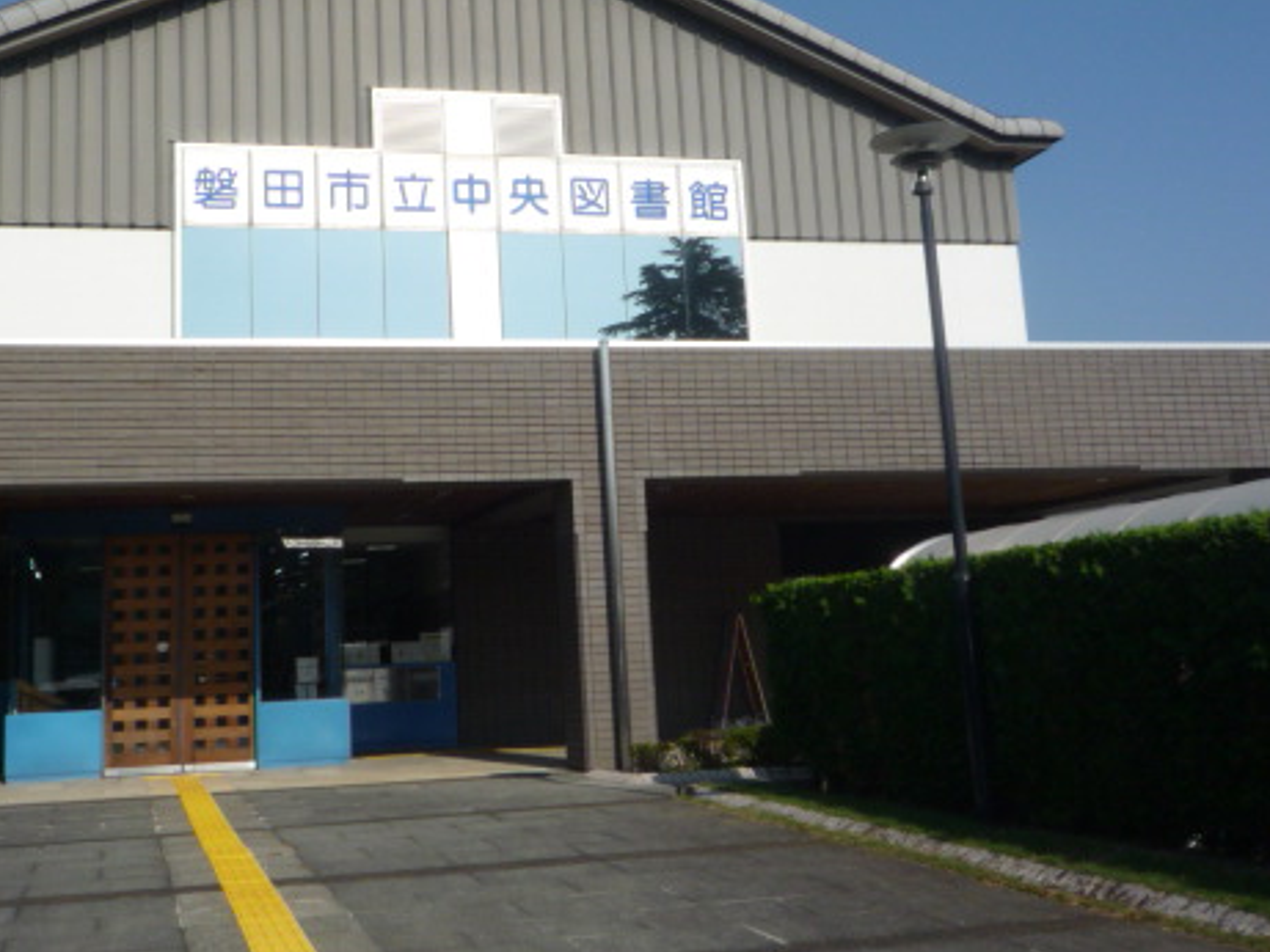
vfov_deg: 33.4
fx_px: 1578
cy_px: 341
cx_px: 501
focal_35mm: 43
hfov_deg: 43.6
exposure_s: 1/800
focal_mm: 4.4
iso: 100
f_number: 5.6
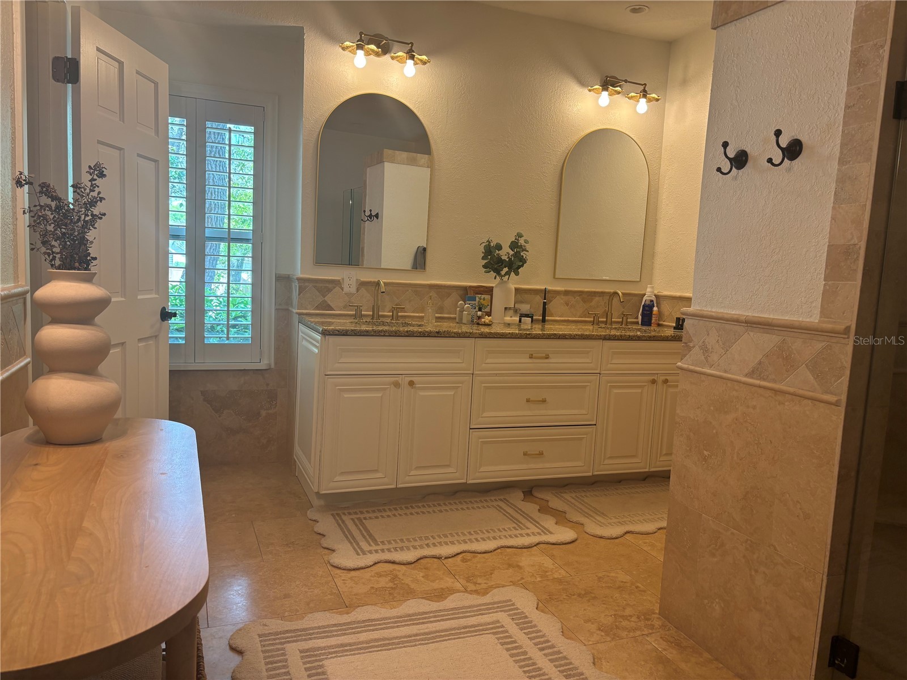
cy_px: 340
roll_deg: -2.7
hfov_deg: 67.3
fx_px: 681
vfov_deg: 53.1
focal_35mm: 26
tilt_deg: -6.6
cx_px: 454
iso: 80
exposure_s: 1/60
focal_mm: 5.96
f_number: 1.6
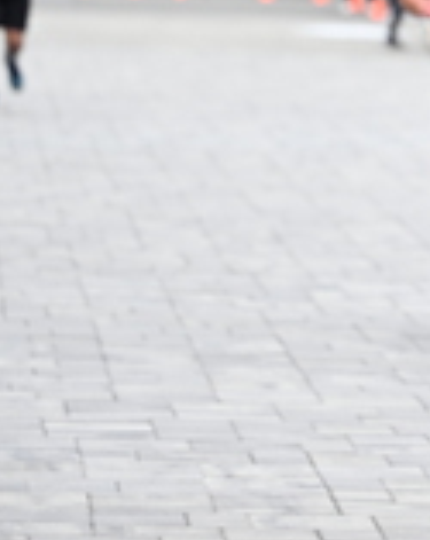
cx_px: 597
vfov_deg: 5.1
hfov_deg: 4.1
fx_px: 6047
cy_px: 21
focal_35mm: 379
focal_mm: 115
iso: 640
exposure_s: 1/2000
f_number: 2.8
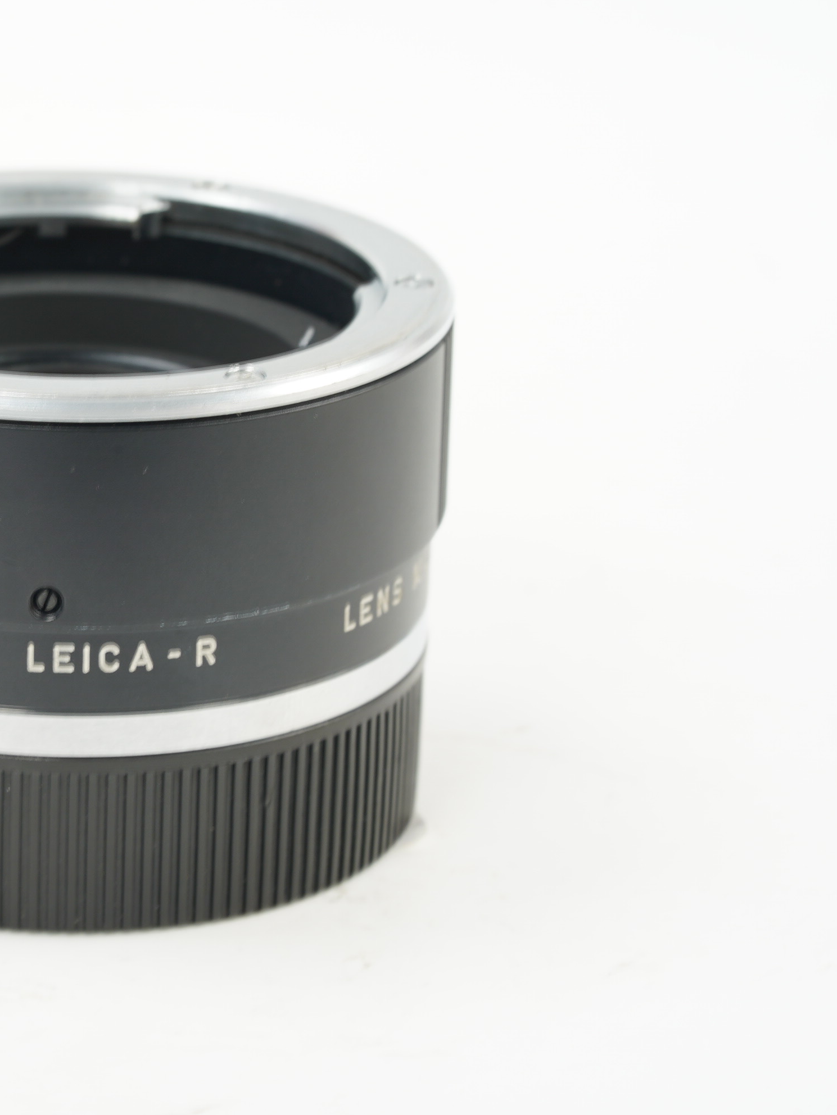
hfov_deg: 11.3
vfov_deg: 15.1
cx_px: 88
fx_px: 4223
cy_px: 558
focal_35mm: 131
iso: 200
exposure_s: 1/1.25
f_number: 13
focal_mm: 90
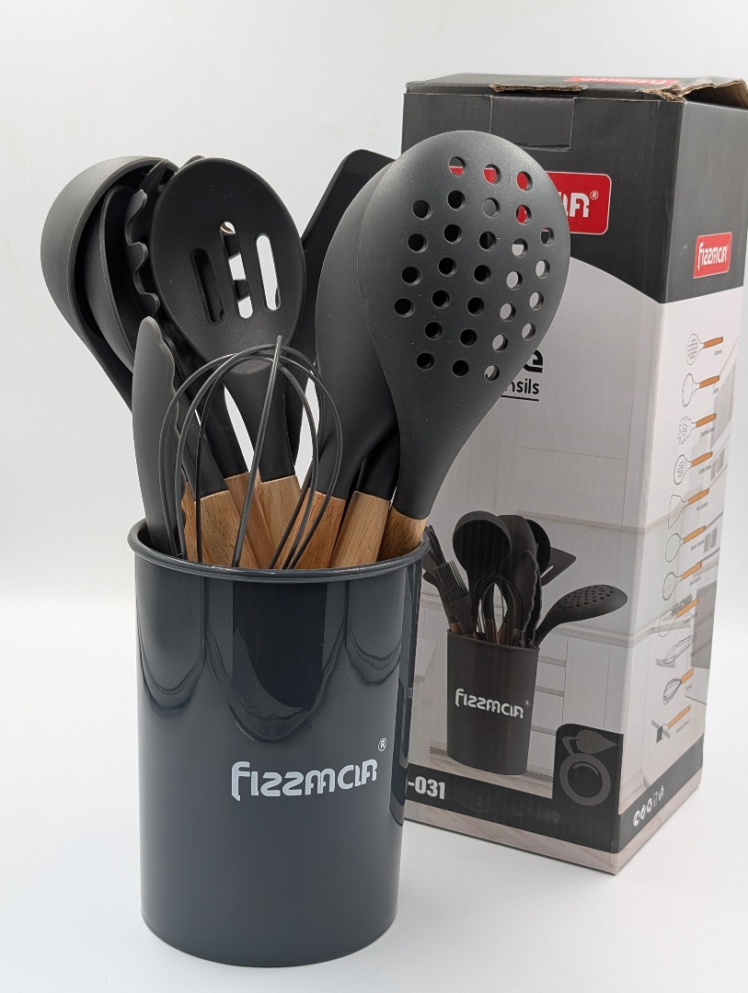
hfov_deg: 29.7
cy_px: 496
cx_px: 374
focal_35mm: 49
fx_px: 1408
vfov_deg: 38.9
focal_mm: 6.9
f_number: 1.68
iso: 21
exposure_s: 1/83
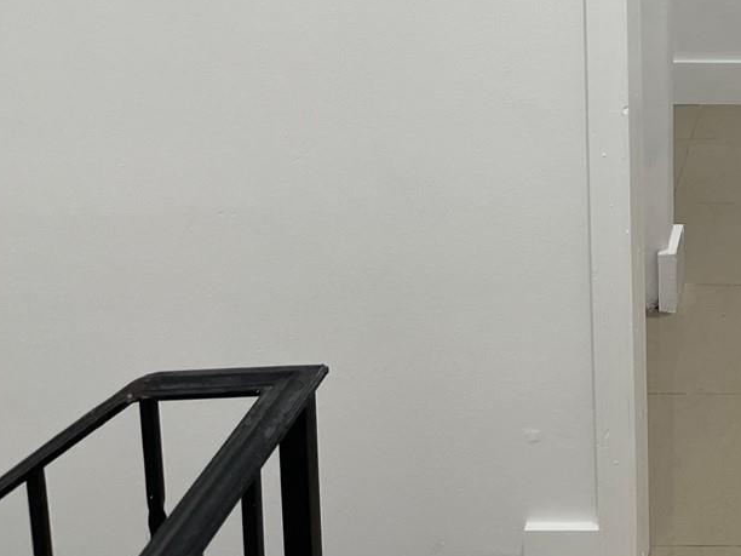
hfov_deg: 25.7
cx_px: 880
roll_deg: -1.2
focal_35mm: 68
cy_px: -94
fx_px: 1456
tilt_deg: -10.5
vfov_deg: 20.4
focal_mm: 5.1
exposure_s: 1/120
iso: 80
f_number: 1.6
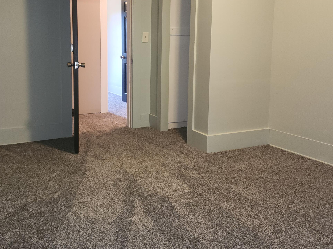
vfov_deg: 39.1
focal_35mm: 36
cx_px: 138
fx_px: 346
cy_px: 80
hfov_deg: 51.1
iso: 125
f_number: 1.8
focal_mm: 6.4
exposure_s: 1/15
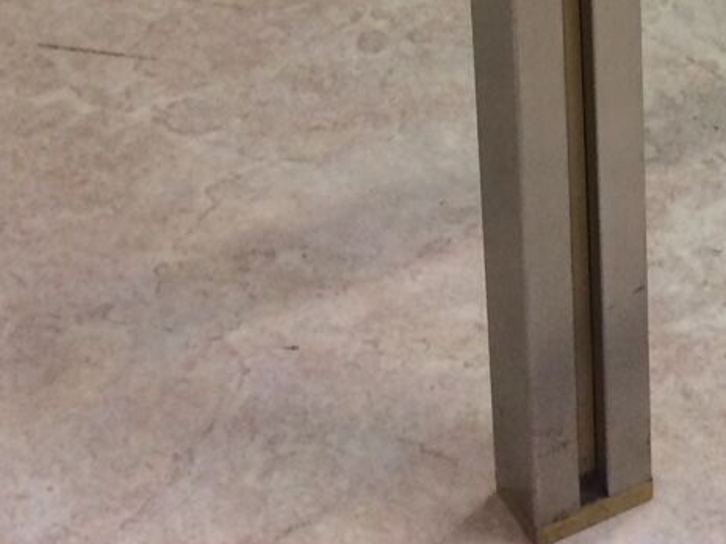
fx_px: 2139
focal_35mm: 102
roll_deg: -1.4
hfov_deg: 17.5
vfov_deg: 13.4
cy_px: -349
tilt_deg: -21.5
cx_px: 1064
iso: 80
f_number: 2.2
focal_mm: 4.15
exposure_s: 1/33
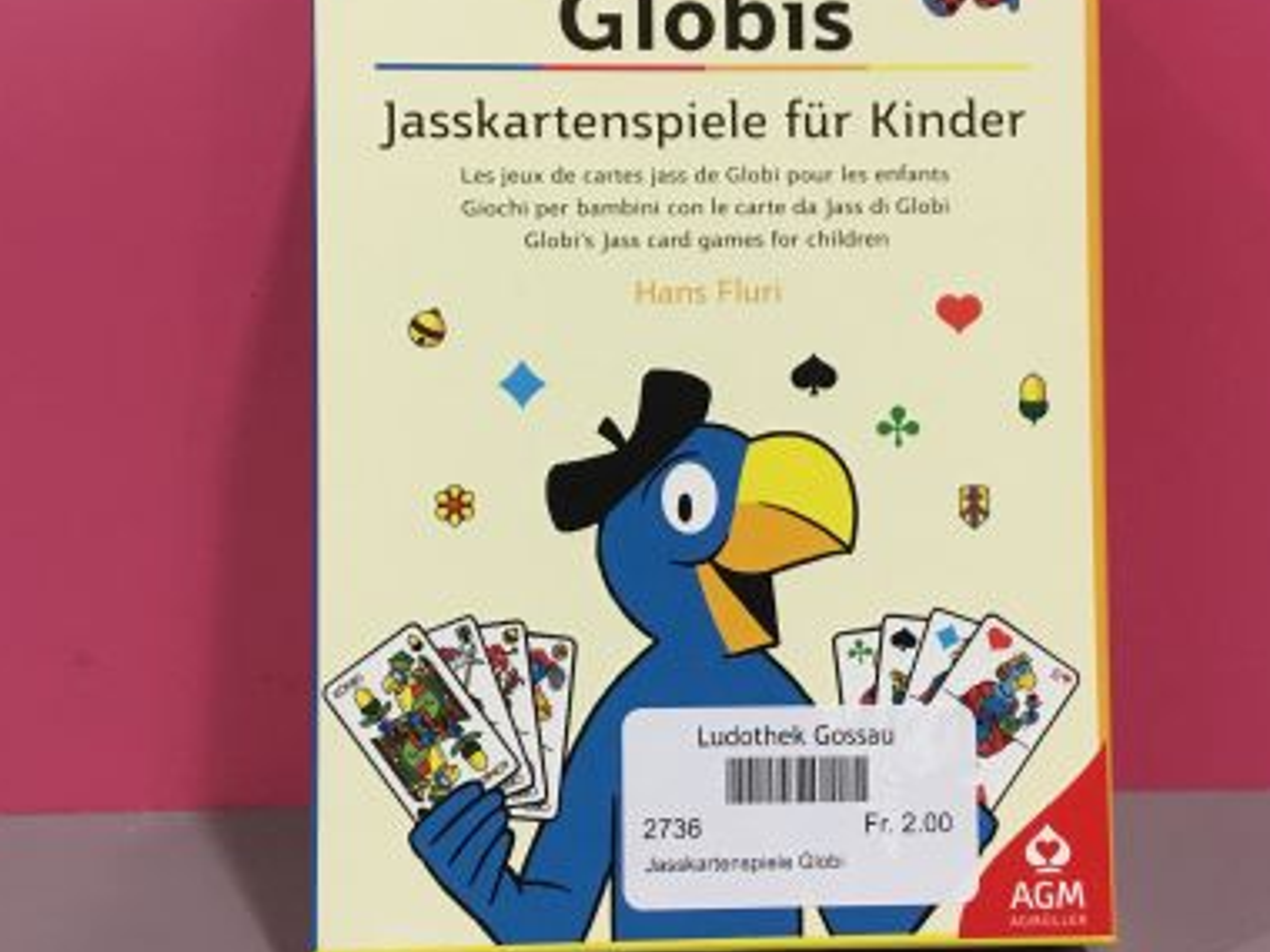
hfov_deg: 38.8
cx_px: 719
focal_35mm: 49
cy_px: 434
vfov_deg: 29.7
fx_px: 1798
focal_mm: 3.3
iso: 125
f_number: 2.4
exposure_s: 1/33
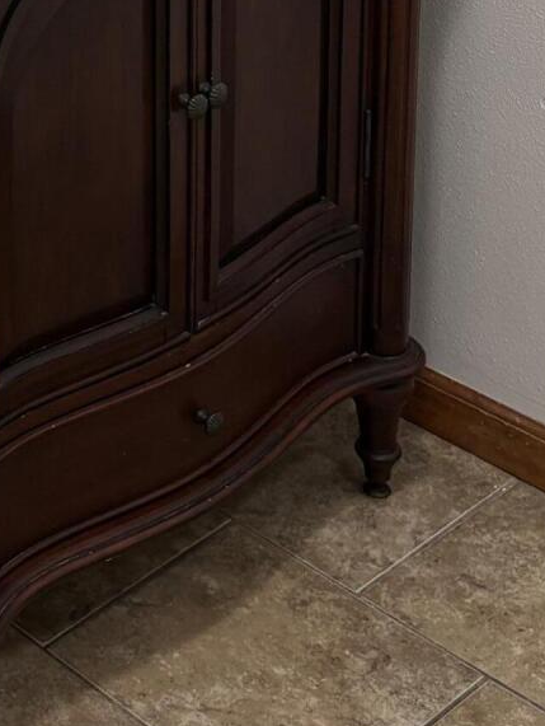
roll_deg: +3.8
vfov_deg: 19.6
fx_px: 1908
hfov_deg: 15.0
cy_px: -247
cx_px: -300
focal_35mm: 91
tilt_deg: -11.8
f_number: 1.6
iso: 100
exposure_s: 1/60
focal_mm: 5.96
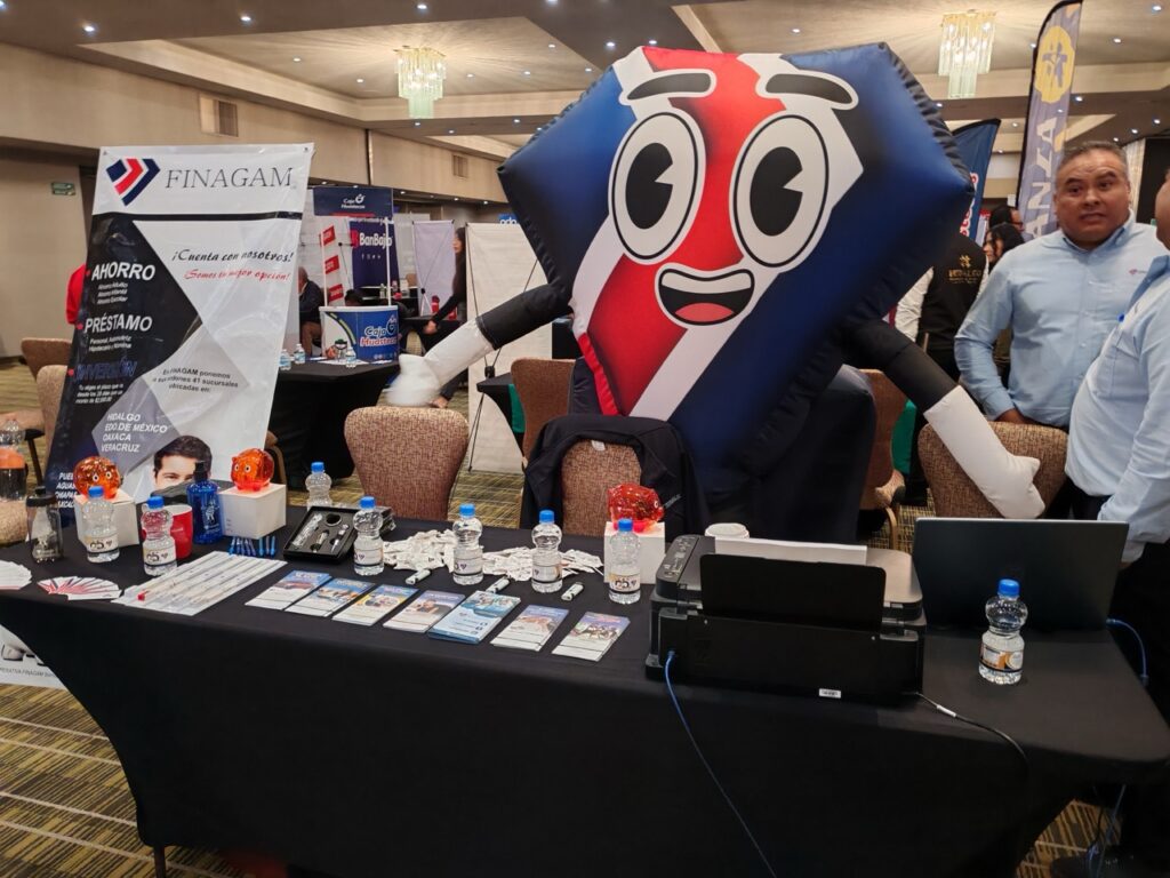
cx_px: 585
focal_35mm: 27
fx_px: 913
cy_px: 439
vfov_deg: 51.4
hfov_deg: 65.3
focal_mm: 5.52
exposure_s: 1/60
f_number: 1.95
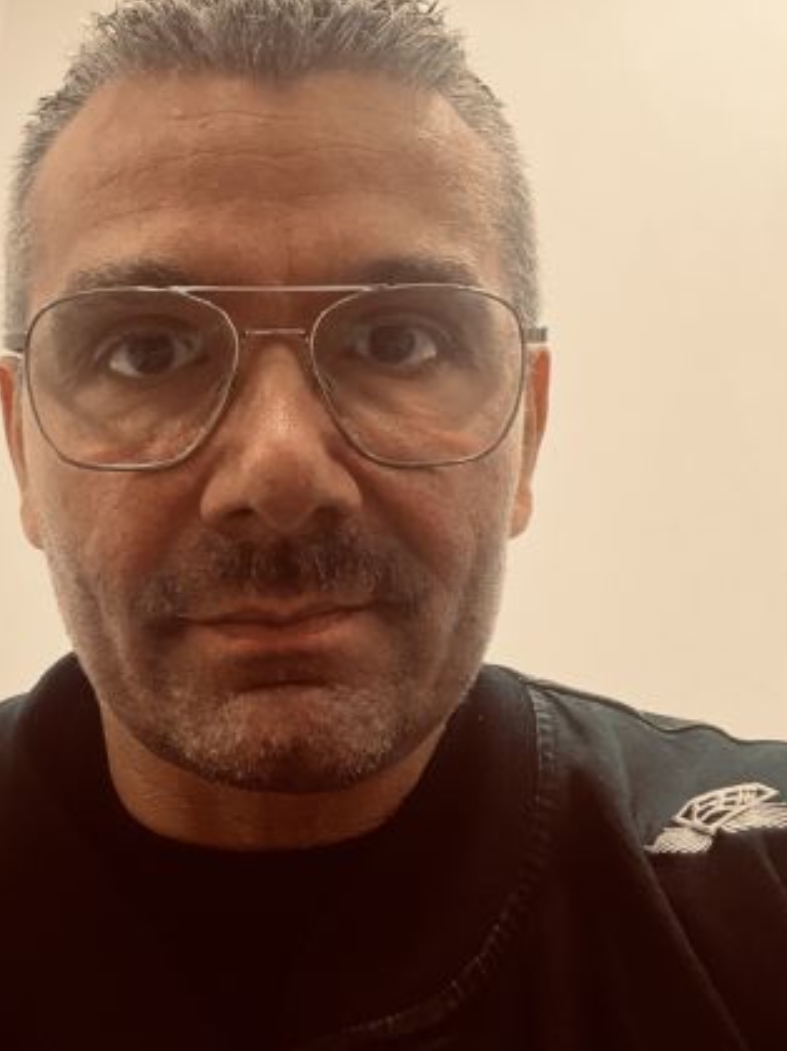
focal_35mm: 43
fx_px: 1304
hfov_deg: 33.3
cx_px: 261
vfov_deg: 43.8
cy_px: 462
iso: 250
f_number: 2.2
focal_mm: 2.71
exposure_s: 1/33
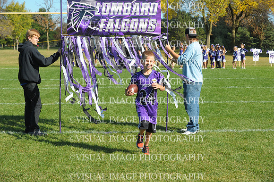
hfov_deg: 24.8
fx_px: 624
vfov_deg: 16.6
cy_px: 91
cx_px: 137
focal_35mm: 82
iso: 400
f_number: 6.3
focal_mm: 82
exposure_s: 1/1000
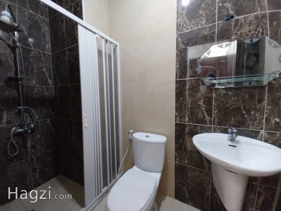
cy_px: 106
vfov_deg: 89.9
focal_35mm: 13
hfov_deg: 106.2
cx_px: 140
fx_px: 106
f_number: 2.2
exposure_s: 1/14
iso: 320
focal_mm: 1.3
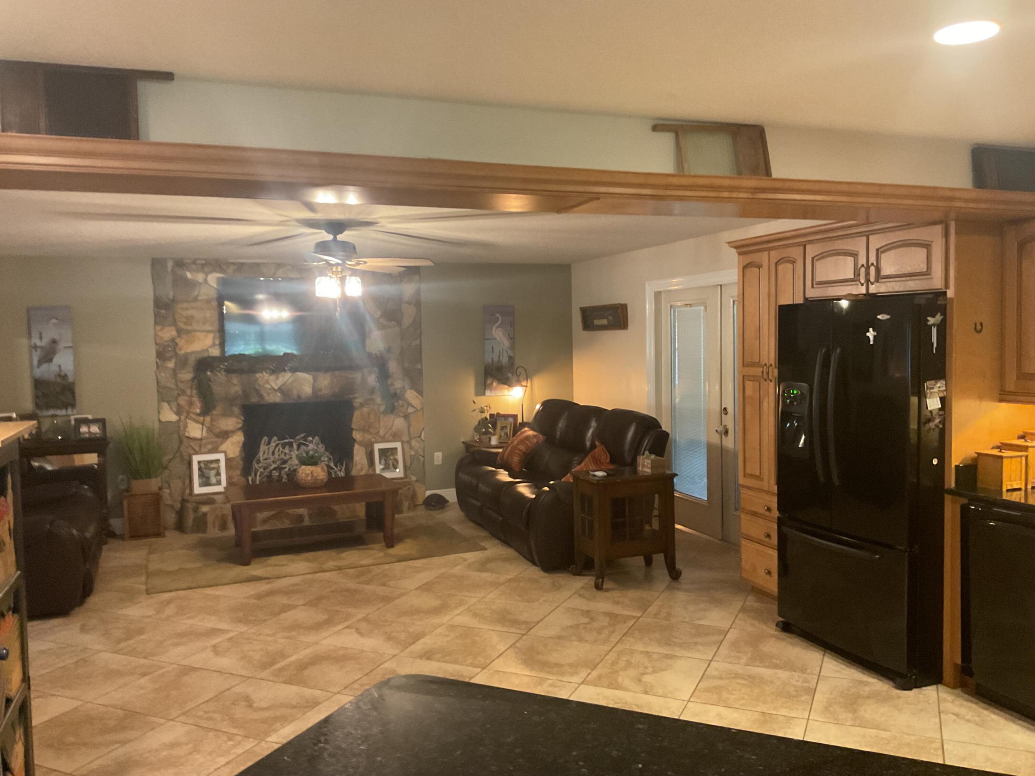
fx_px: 867
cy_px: 388
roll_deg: +1.2
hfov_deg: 61.7
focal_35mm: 29
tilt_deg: -3.6
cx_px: 518
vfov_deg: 48.2
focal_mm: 3
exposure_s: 1/40
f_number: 1.8
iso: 320
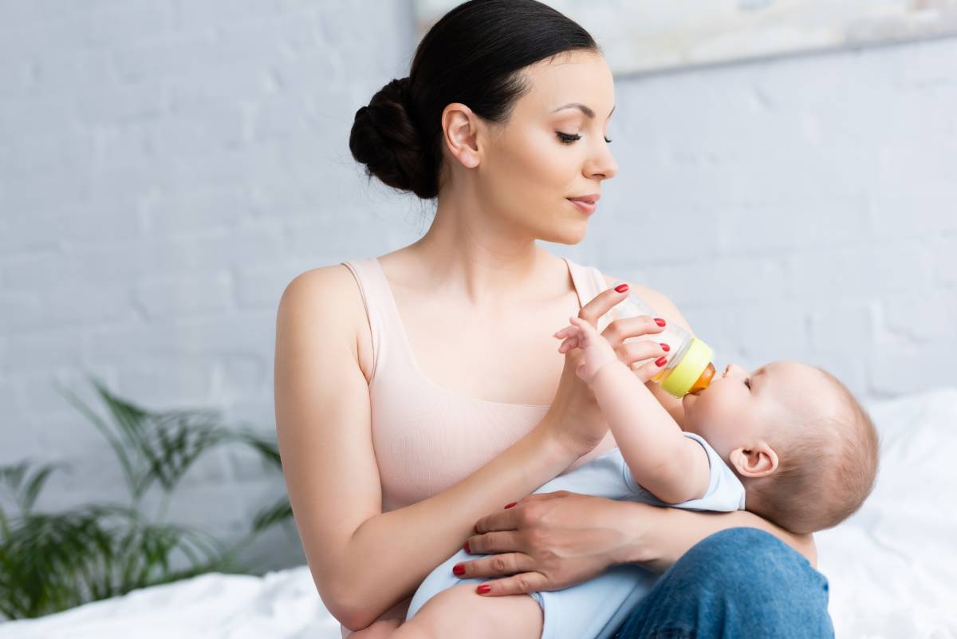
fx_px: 2526
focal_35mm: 95
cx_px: 478
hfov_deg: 21.5
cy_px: 320
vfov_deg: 14.4
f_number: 4
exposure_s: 1/200
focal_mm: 95
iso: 200
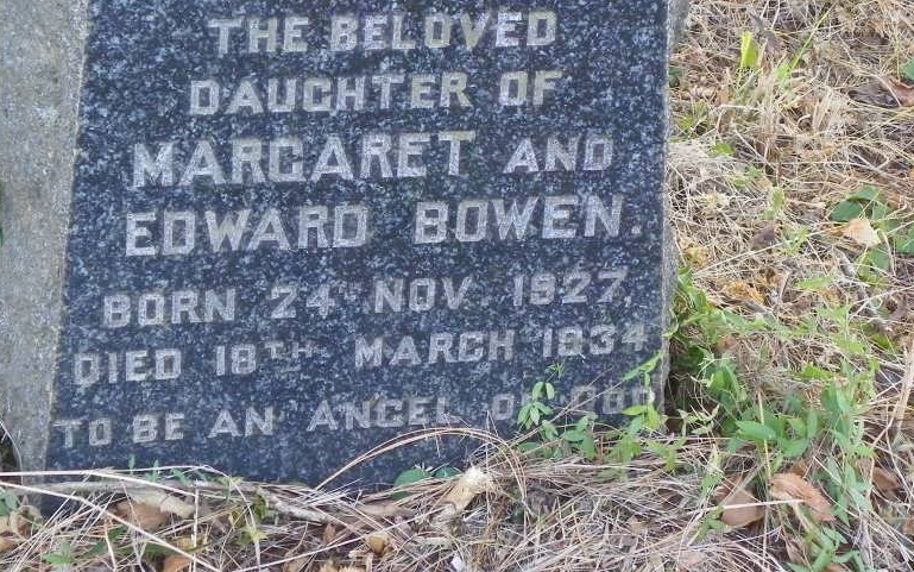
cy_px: 108
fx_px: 3214
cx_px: 422
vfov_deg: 10.1
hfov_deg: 16.2
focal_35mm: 129
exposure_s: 1/40
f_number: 4
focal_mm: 13.8
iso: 200
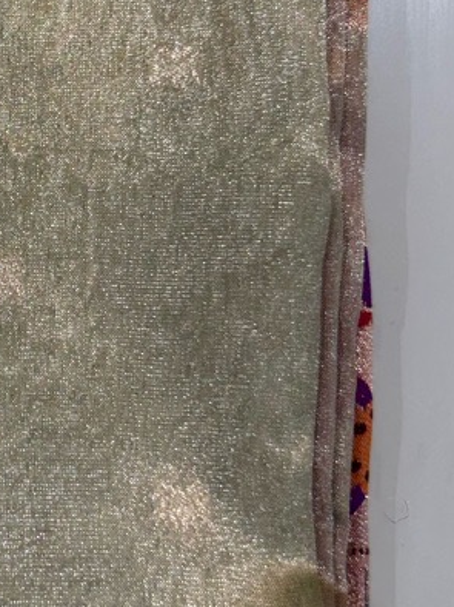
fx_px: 1365
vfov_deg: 25.0
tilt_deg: -81.1
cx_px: -194
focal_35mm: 78
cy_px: 265
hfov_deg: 17.3
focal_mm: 6.86
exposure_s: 1/115
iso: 50
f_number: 1.78
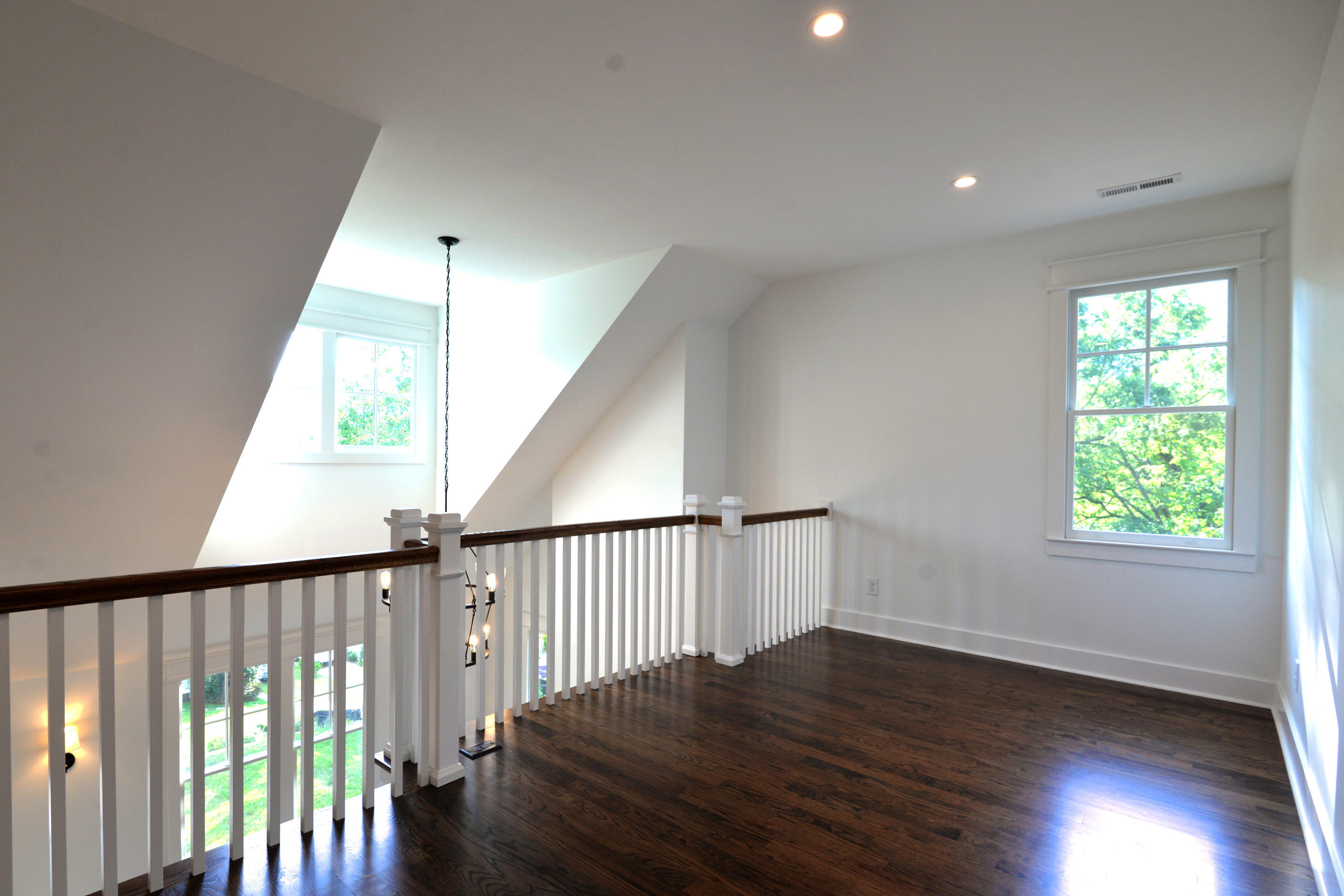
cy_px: 469
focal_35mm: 17
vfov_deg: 70.4
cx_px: 631
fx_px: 635
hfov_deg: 93.2
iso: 400
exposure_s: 1/125
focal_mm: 16
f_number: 5.6
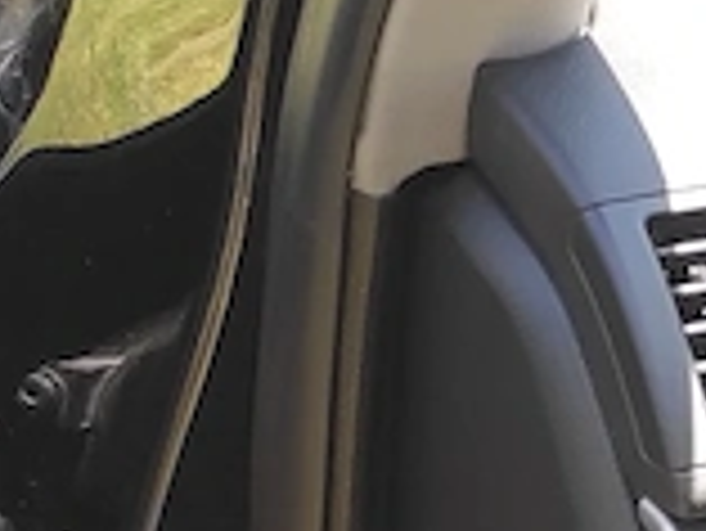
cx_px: 2219
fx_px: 3245
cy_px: 734
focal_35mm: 159
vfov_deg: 9.2
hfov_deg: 9.4
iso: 100
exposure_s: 1/103
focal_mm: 5.43
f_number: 1.89
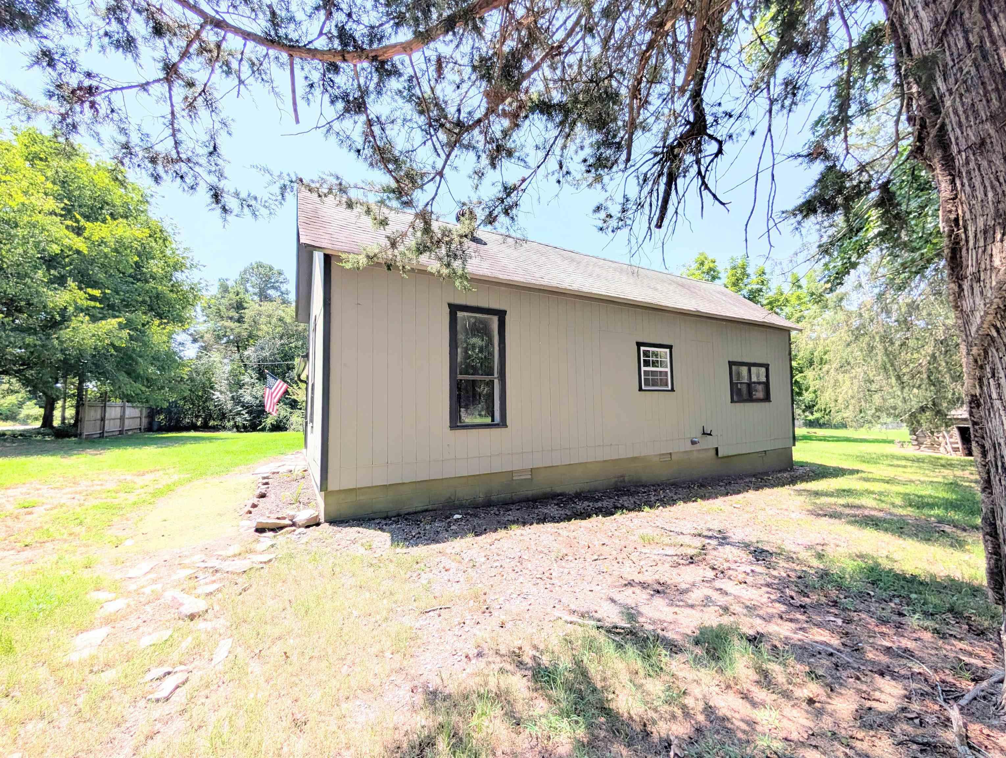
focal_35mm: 12
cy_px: 379
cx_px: 503
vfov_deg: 94.6
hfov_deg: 110.5
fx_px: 349
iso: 52
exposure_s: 1/2342
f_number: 1.7
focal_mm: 2.02
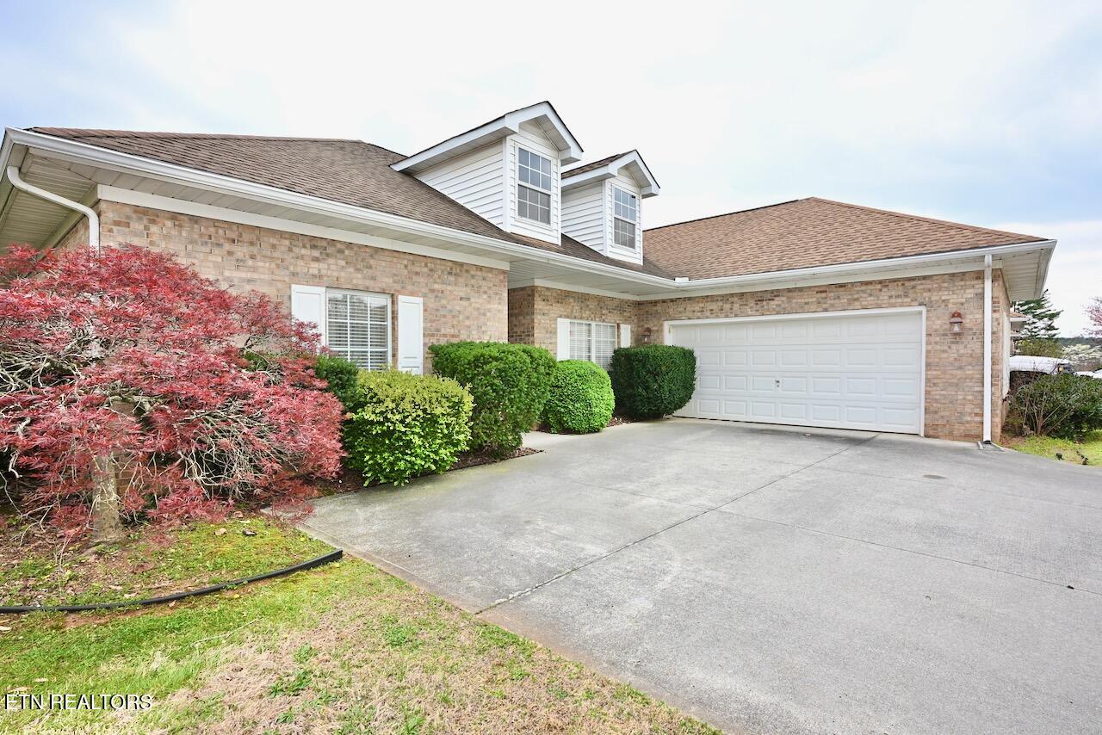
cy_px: 368
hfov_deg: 90.0
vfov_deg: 67.4
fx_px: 551
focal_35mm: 18
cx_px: 551
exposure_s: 1/125
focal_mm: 12
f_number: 5.6
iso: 110
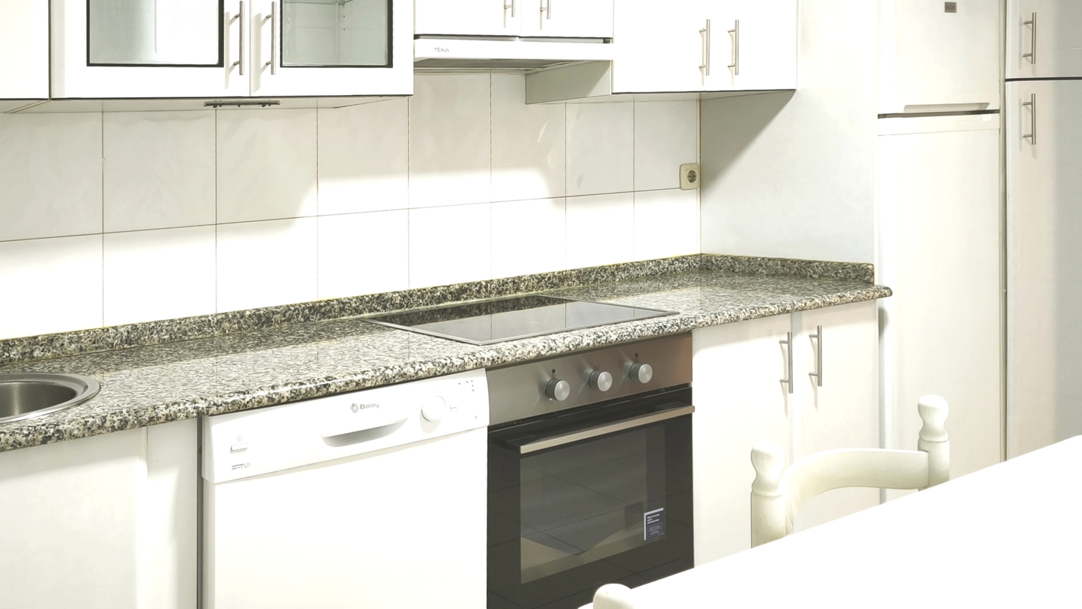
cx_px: 376
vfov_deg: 34.6
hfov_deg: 57.0
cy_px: 271
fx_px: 975
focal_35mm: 34
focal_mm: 5.35
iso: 250
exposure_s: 1/50
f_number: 1.7
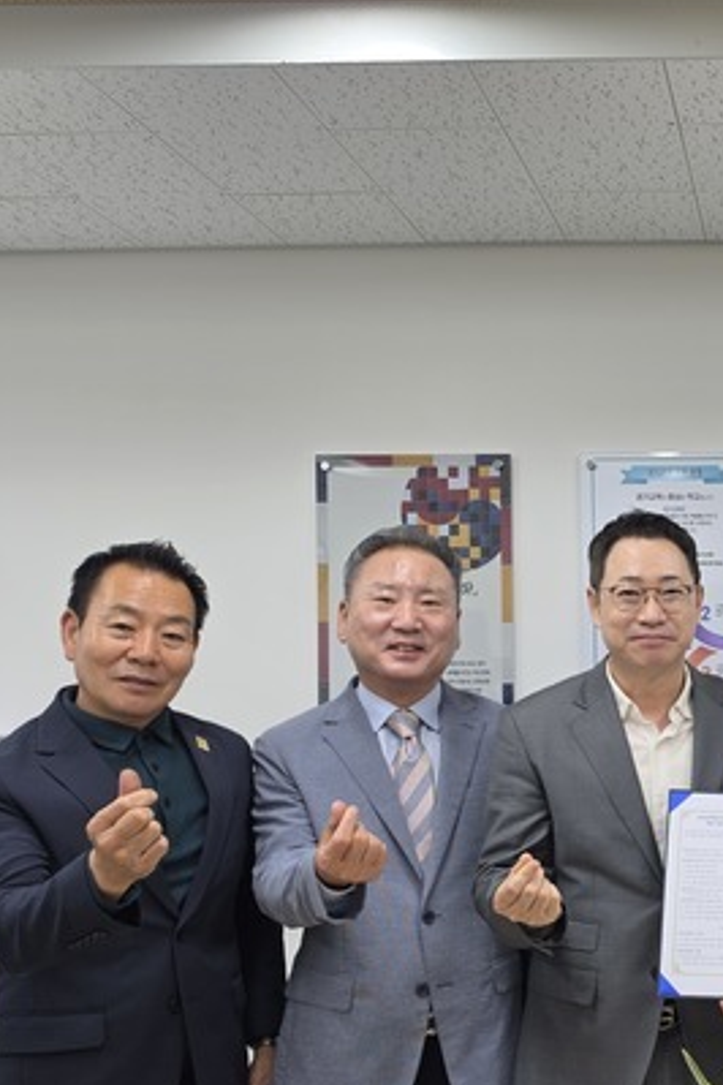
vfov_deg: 46.0
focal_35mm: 42
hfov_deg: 28.7
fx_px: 1265
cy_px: 684
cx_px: 810
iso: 50
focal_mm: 6.5
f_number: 1.4
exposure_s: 1/120
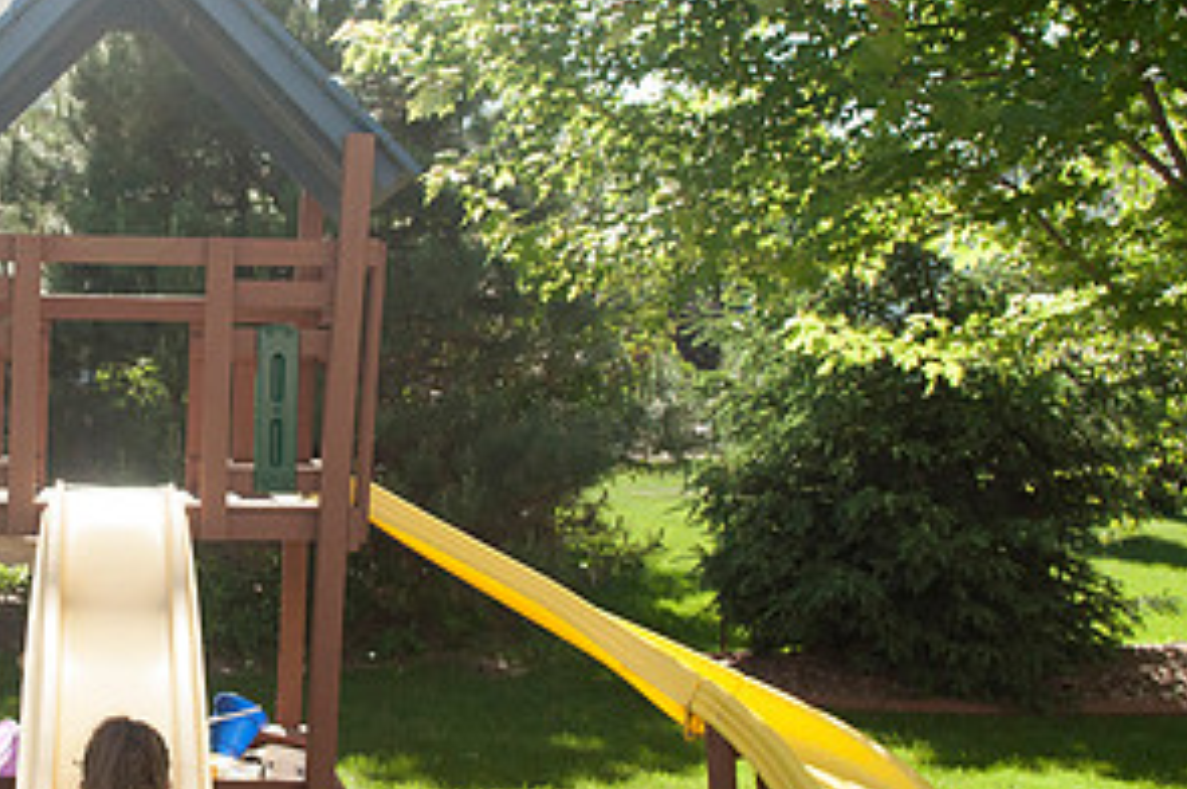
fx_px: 1746
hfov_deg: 35.5
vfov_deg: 25.4
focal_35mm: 53
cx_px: 133
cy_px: 461
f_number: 5
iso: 400
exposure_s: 1/2000
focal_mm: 18
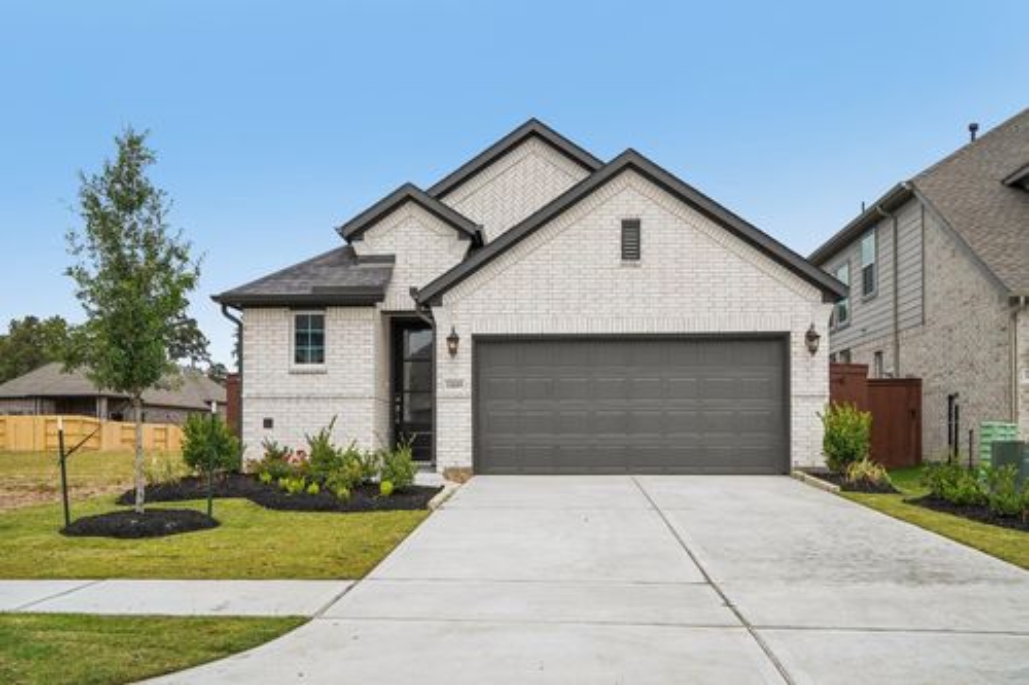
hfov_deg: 60.3
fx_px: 886
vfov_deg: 42.3
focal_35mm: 31
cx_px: 514
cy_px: 342
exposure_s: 1/2000
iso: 500
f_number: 8
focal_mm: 31
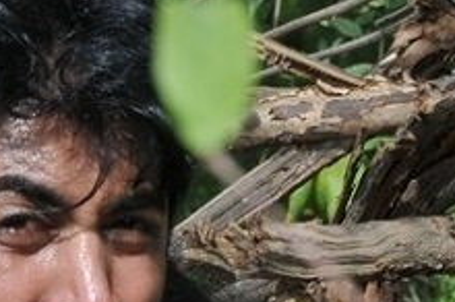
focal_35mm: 716
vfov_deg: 1.9
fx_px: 9040
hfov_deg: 2.9
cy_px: 439
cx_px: 364
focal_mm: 105
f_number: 11
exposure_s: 1/160
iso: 200
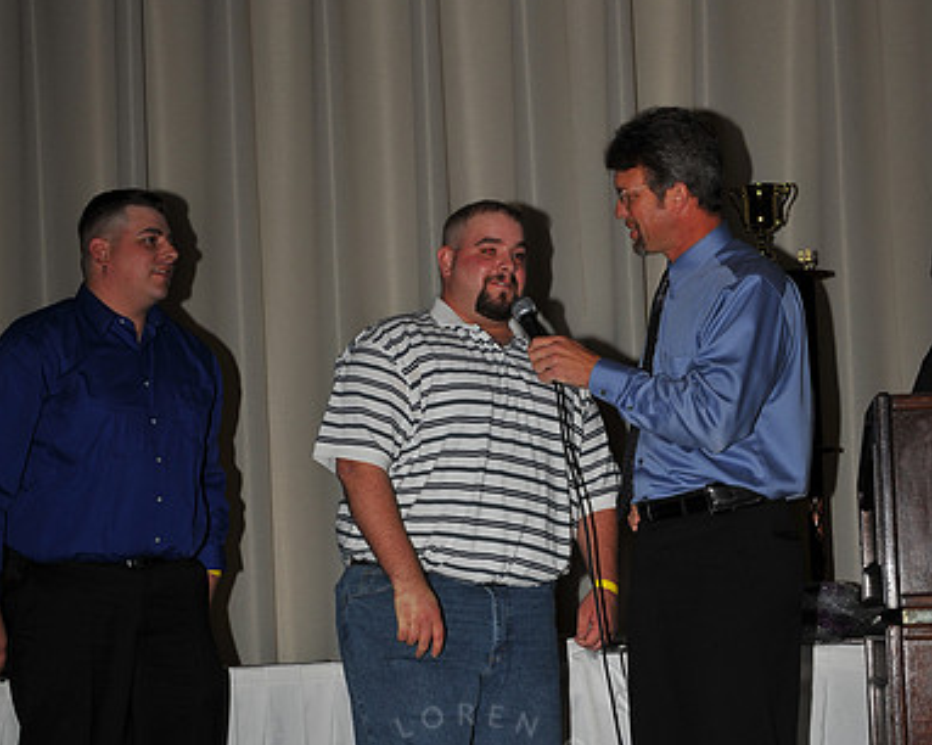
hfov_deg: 26.8
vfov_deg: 21.5
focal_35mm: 71
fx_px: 1957
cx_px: 467
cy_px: 497
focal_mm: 50
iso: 250
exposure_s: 1/250
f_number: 8
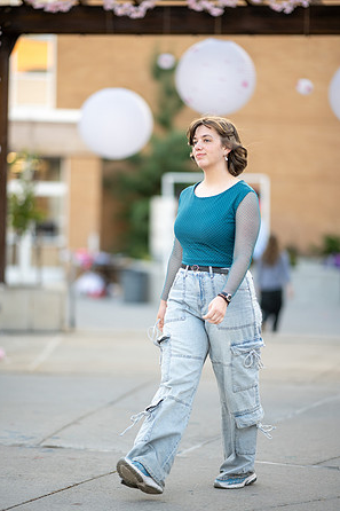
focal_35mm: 106
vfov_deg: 19.3
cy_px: 256
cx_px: 169
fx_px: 1503
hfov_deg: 12.9
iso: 400
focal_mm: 105
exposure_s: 1/1000
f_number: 1.4
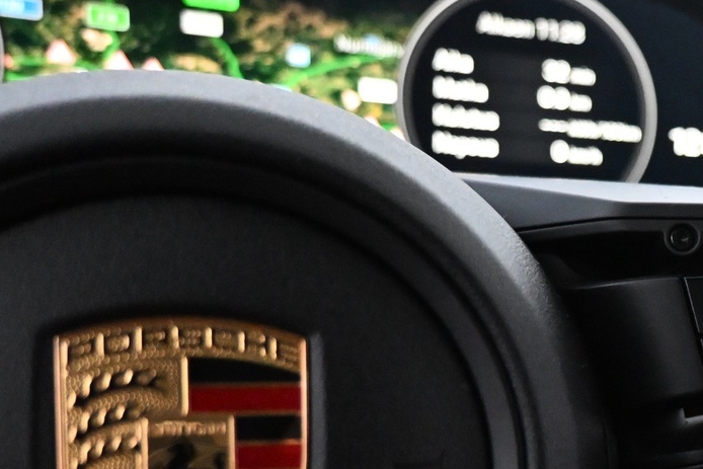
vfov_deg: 23.7
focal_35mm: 56
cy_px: 404
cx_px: 779
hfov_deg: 31.5
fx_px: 1094
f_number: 3.5
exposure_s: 1/60
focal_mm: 16
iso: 6400
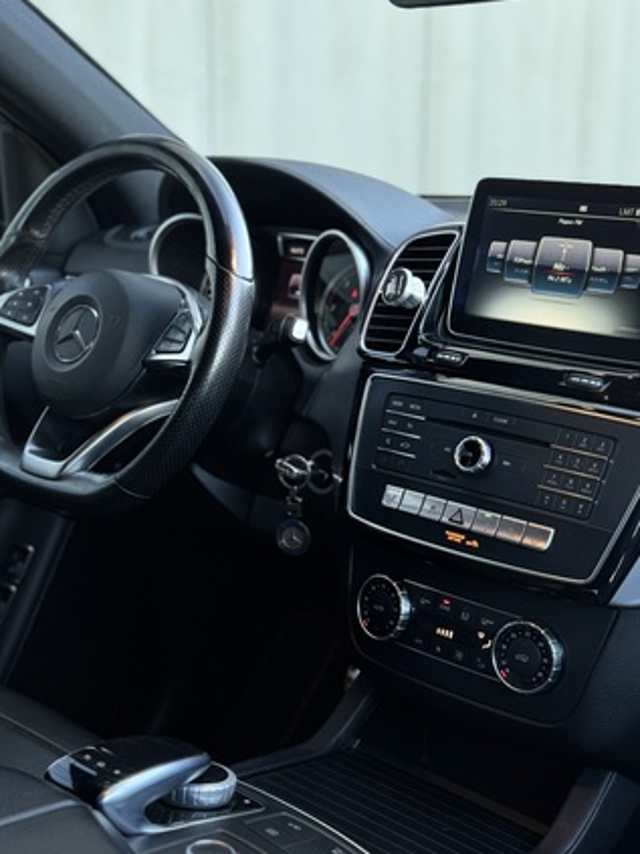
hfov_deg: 27.0
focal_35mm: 54
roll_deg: +0.1
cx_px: 326
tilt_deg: -14.3
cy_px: 422
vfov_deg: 35.6
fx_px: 1332
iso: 100
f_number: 1.78
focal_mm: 6.76
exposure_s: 1/71
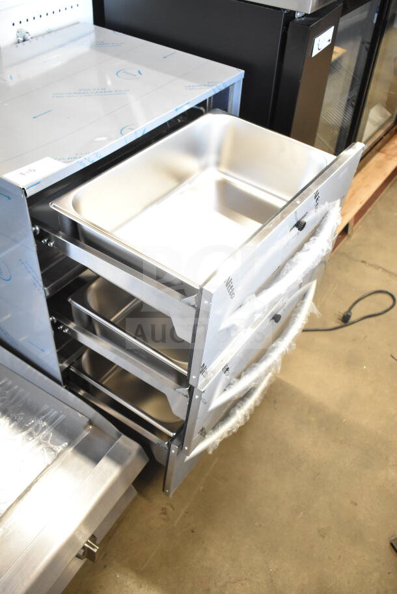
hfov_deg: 40.0
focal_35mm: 33
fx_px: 545
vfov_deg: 57.2
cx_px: 198
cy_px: 297
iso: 2200
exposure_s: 1/30
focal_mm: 22
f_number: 3.8
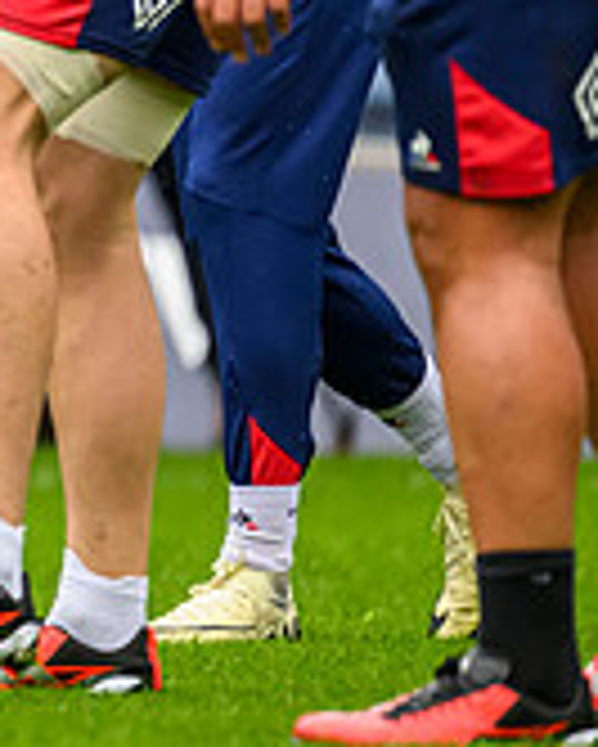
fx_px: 49687
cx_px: -949
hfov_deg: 0.7
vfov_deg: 0.9
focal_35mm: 2248
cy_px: -152
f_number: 4
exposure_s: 1/1000
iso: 2500
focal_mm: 560
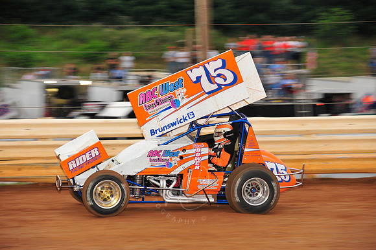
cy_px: 125
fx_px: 1774
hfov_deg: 12.1
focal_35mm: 170
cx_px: 188
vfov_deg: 8.1
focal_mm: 170
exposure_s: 1/320
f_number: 7.1
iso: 1000
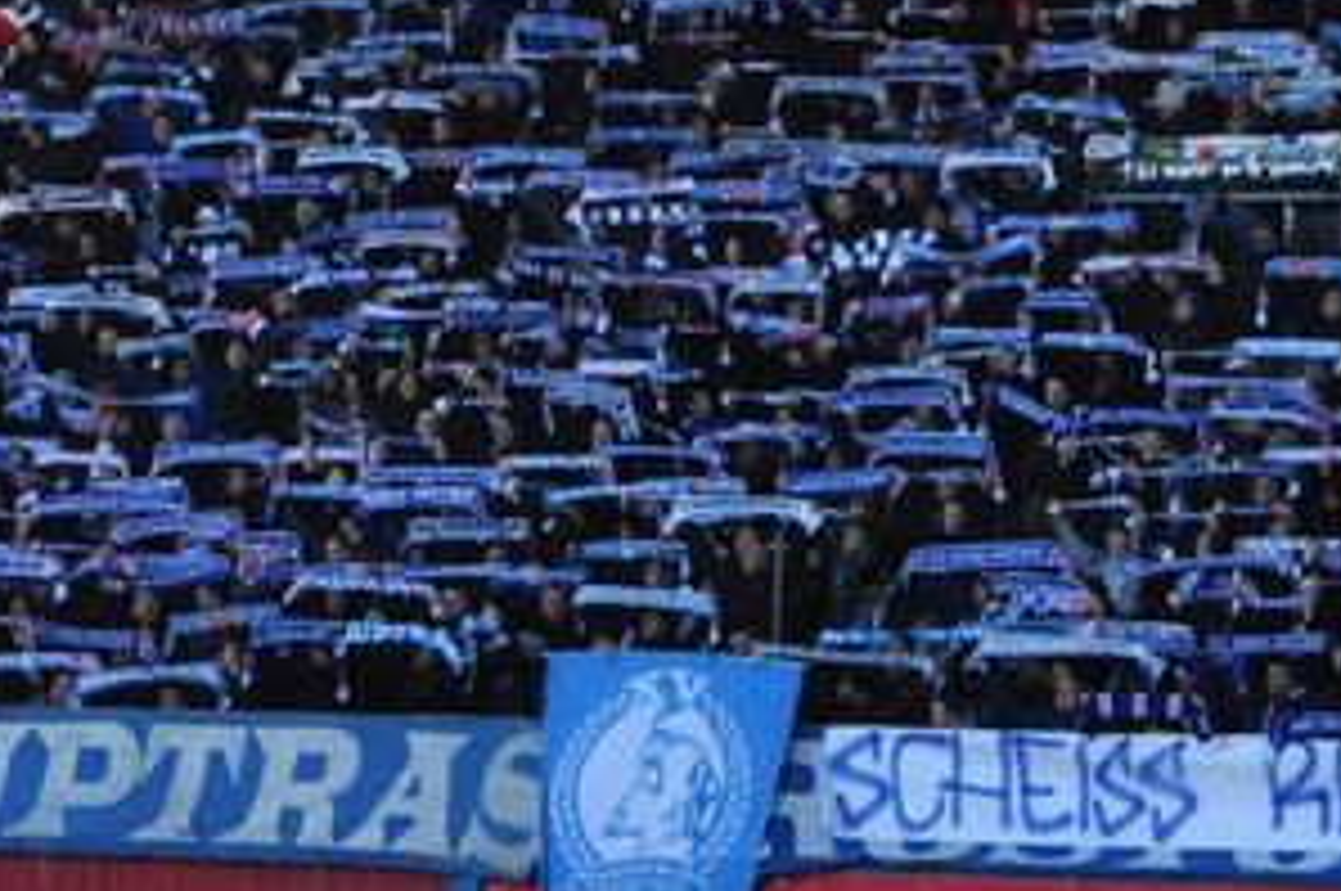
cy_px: 288
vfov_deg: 8.7
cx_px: 1040
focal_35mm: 158
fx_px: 5877
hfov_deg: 13.0
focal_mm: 55
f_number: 8
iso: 800
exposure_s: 1/250
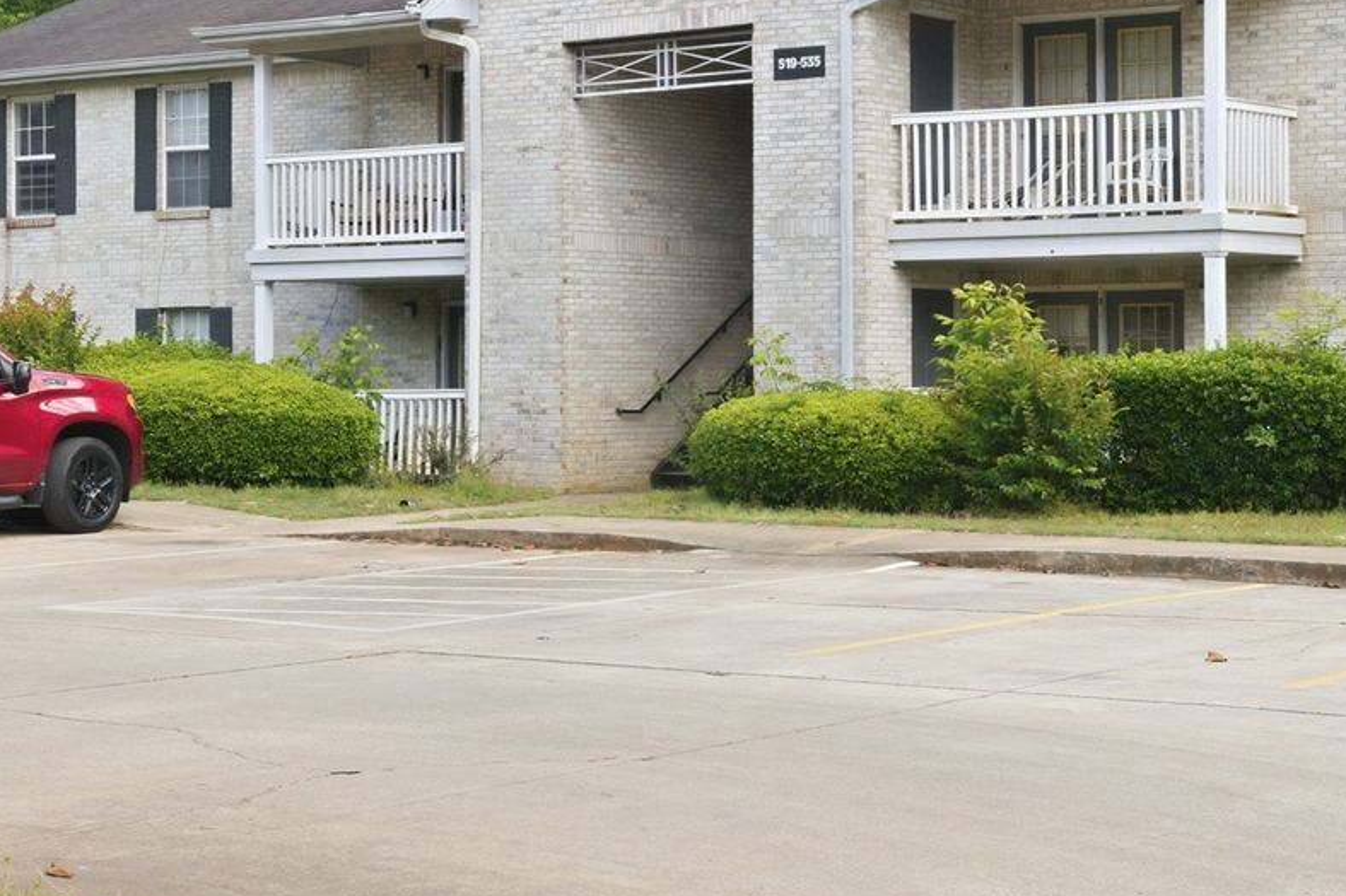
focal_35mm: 78
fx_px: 2916
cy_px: 125
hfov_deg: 25.9
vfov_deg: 17.3
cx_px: 806
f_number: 10
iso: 400
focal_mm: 32
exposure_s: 1/160
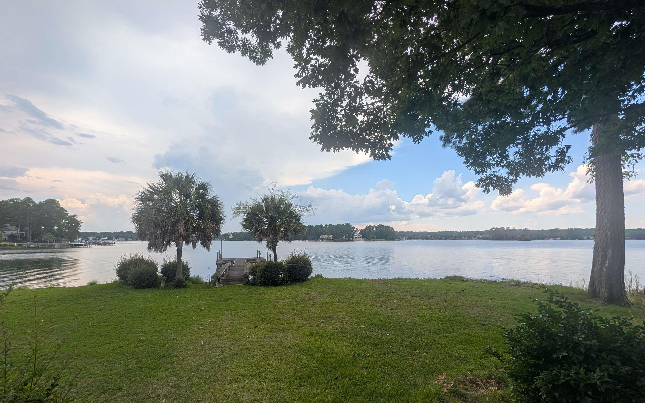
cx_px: 324
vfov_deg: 82.2
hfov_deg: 109.4
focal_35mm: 13
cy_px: 232
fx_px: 229
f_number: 1.7
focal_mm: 2.02
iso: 50
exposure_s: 1/1361
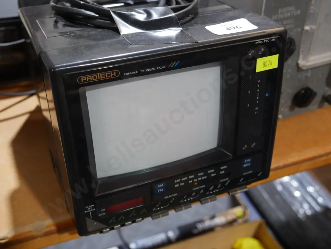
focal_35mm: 44
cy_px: 124
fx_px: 421
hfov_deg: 42.9
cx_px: 166
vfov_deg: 32.9
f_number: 4.7
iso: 800
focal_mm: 22
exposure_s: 1/60
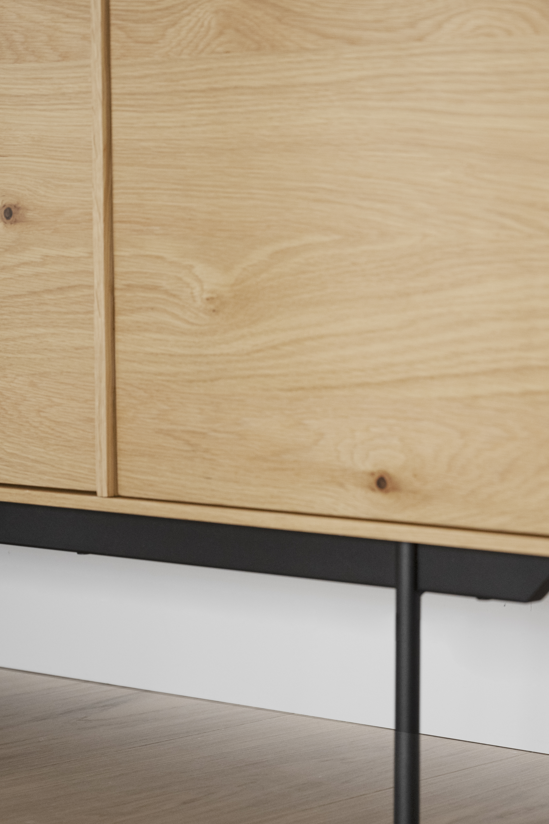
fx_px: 2562
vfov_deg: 18.3
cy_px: 363
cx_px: 383
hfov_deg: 12.2
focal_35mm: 112
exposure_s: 1/100
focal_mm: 70
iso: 800
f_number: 4
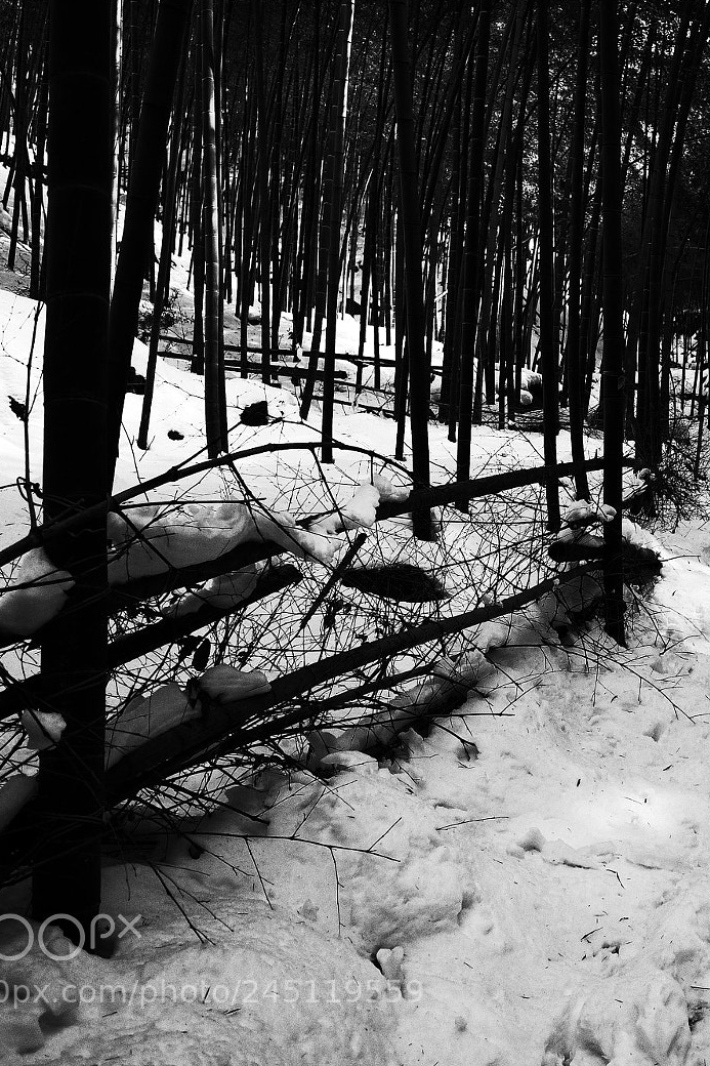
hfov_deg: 29.2
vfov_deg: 45.4
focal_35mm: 43
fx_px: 1272
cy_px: 529
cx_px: 707
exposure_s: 1/400
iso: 100
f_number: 2.8
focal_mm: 18.3
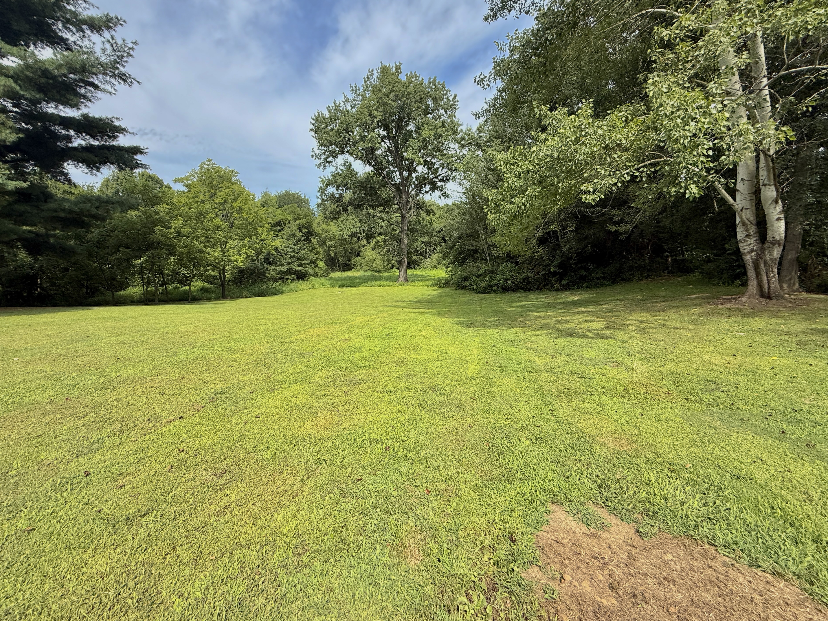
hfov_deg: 98.1
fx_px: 359
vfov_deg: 81.7
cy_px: 305
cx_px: 400
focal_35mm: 15
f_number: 2.2
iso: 64
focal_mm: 2.22
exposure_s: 1/1235
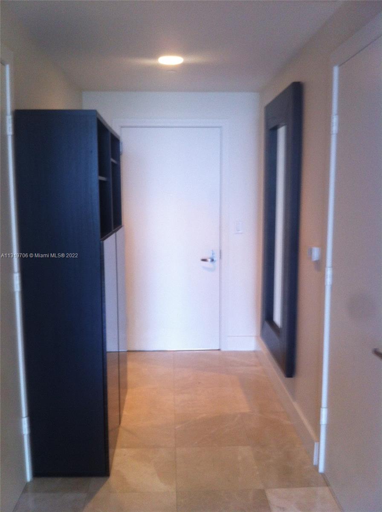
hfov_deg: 40.6
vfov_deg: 52.7
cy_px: 256
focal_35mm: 35
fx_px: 516
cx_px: 191
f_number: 2.8
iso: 100
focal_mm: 3.85
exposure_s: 1/15
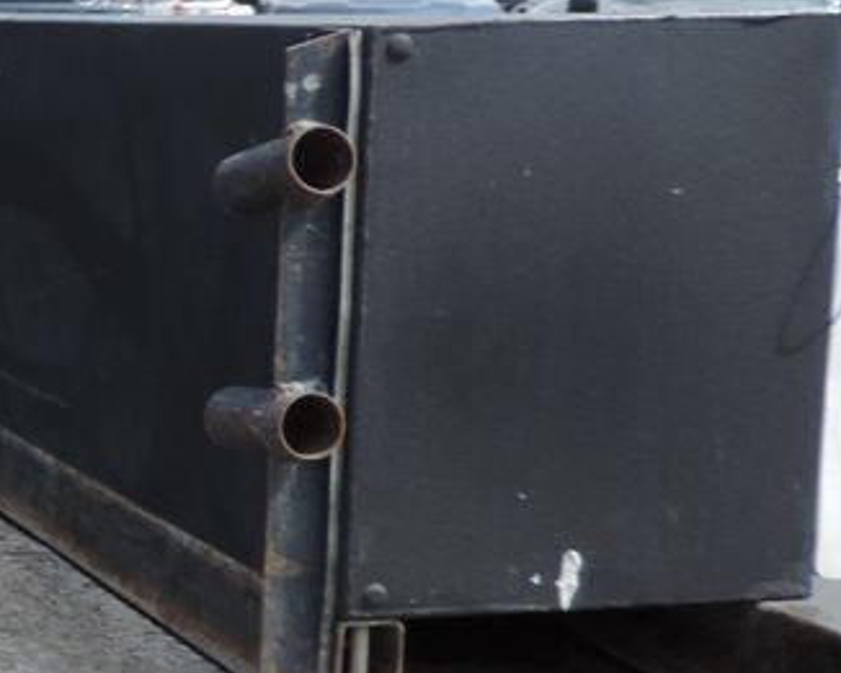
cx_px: -622
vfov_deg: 16.7
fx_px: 2291
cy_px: 407
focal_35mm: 92
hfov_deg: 17.4
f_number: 3
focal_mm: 4.3
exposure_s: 1/640
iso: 80
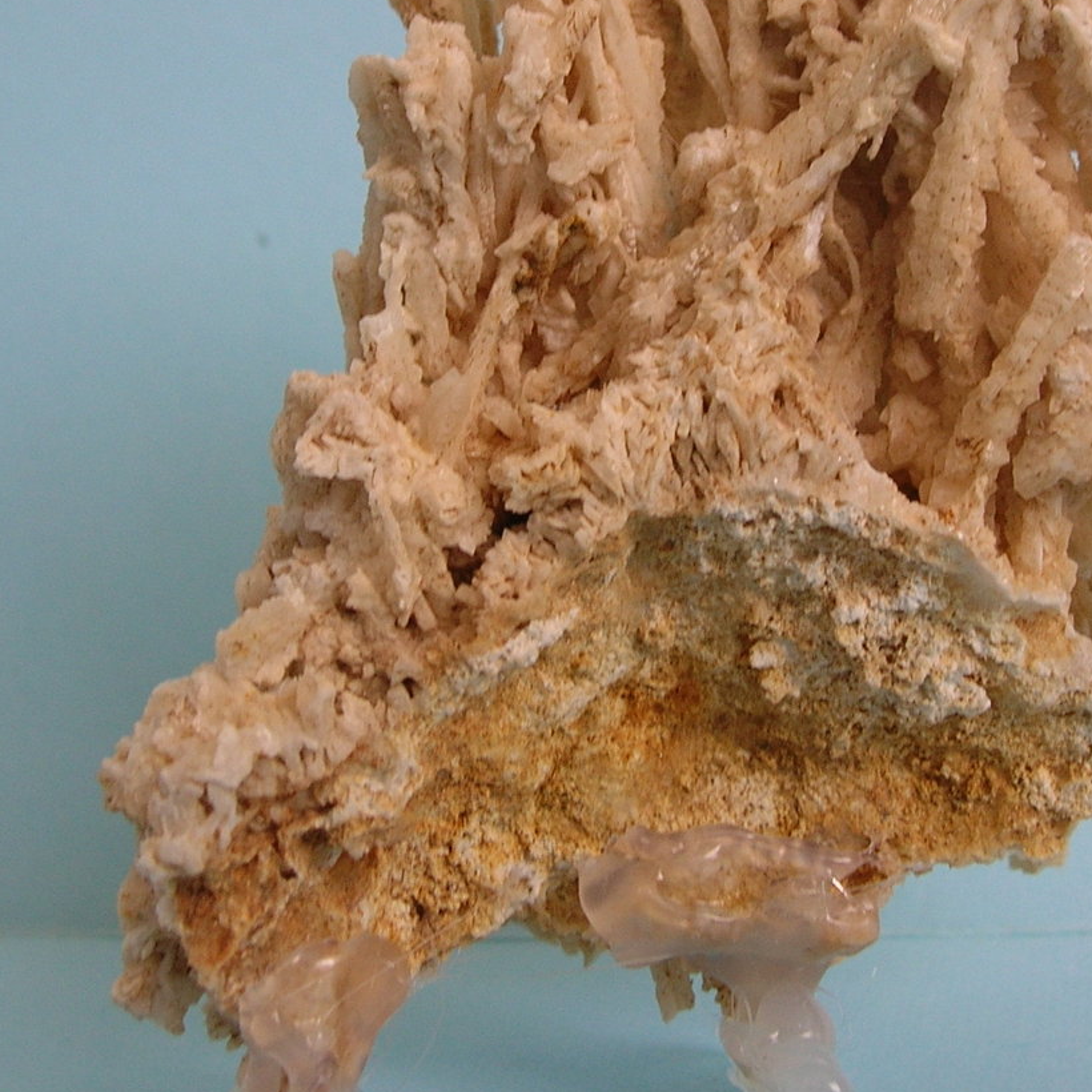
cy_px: 362
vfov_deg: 27.5
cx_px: 650
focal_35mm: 62
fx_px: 2213
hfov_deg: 27.7
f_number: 2.7
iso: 50
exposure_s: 1/9
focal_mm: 6
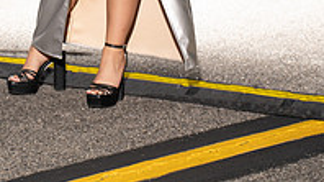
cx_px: 86
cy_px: -171
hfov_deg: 8.2
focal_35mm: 262
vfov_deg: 4.6
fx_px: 2249
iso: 1000
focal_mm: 110
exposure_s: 1/200
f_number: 6.3
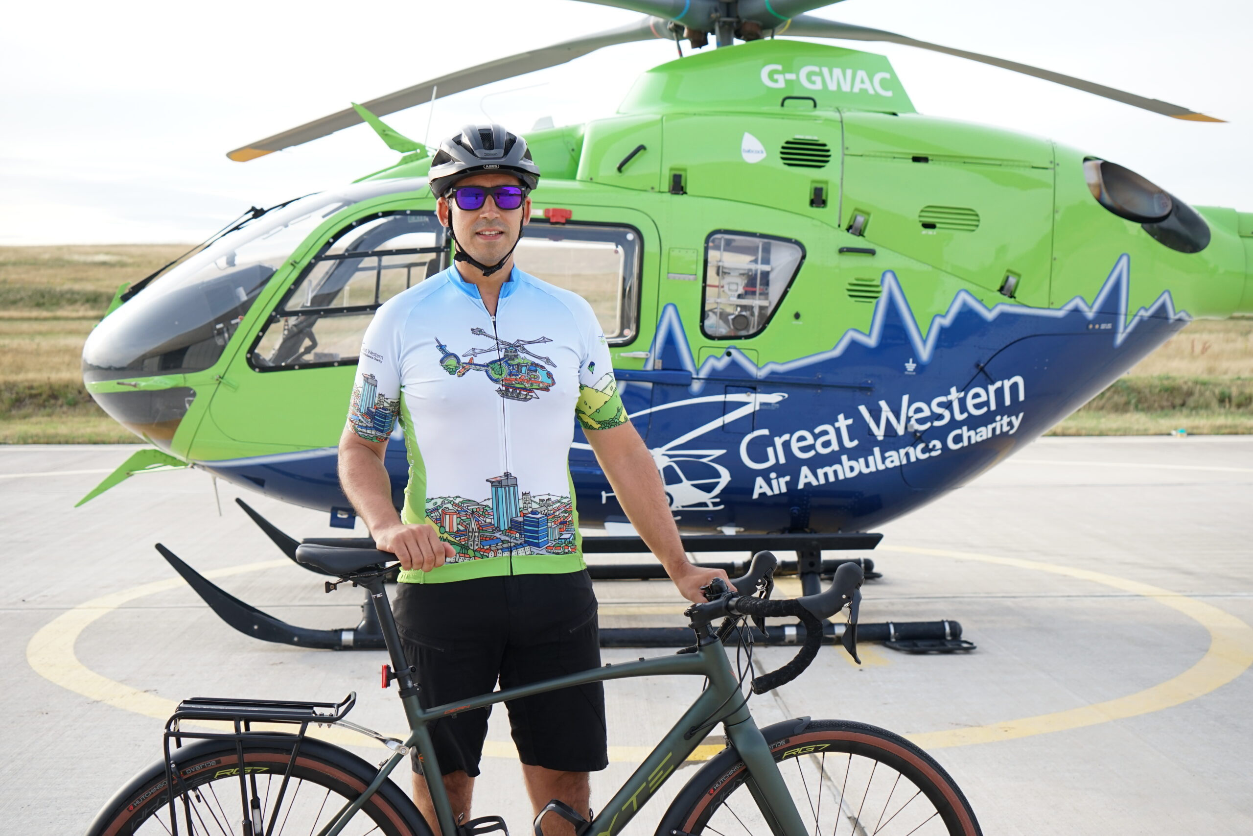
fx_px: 1601
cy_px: 418
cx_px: 626
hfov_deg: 42.7
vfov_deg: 29.2
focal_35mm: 46
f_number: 5.6
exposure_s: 1/500
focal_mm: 46
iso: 500
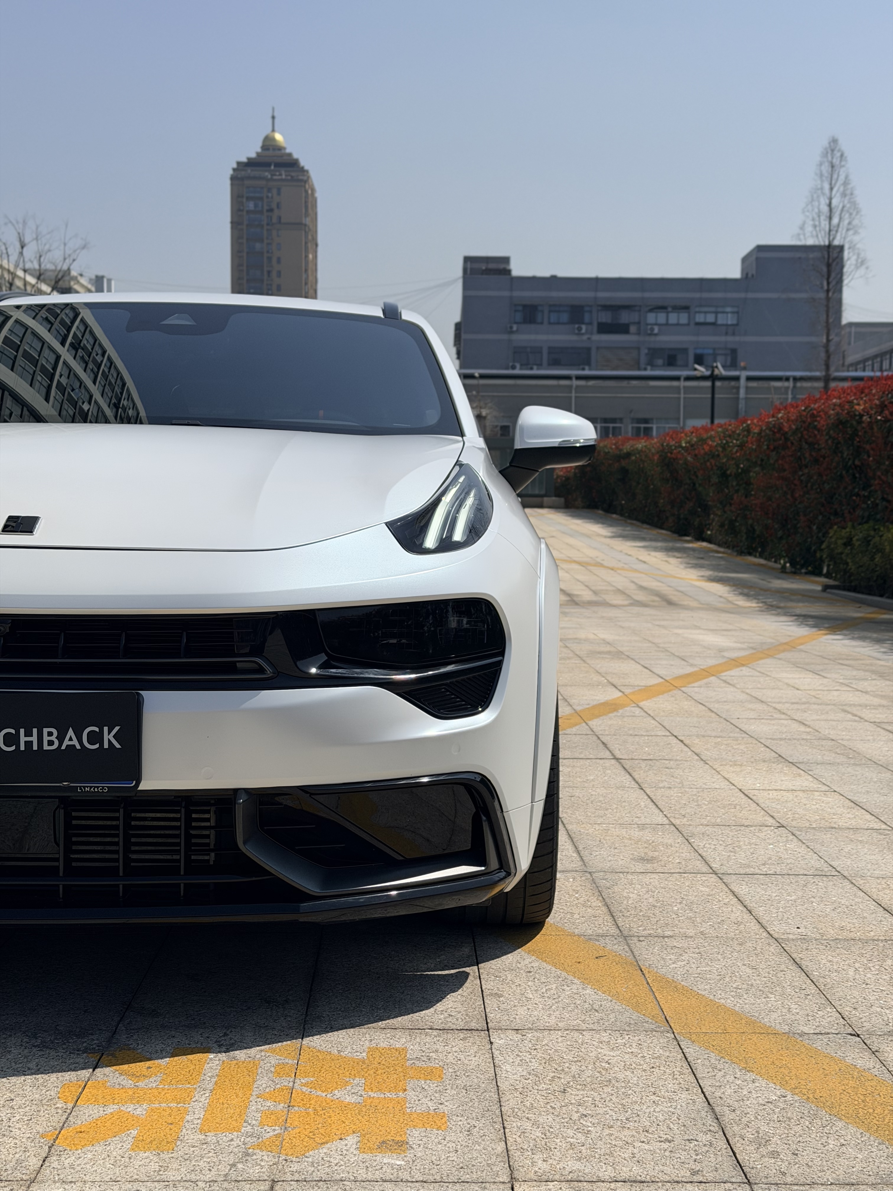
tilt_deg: -3.1
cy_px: 596
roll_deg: -1.1
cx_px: 446
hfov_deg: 30.3
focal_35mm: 48
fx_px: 1651
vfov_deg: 39.7
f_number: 1.78
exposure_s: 1/16129
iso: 64
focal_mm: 6.76
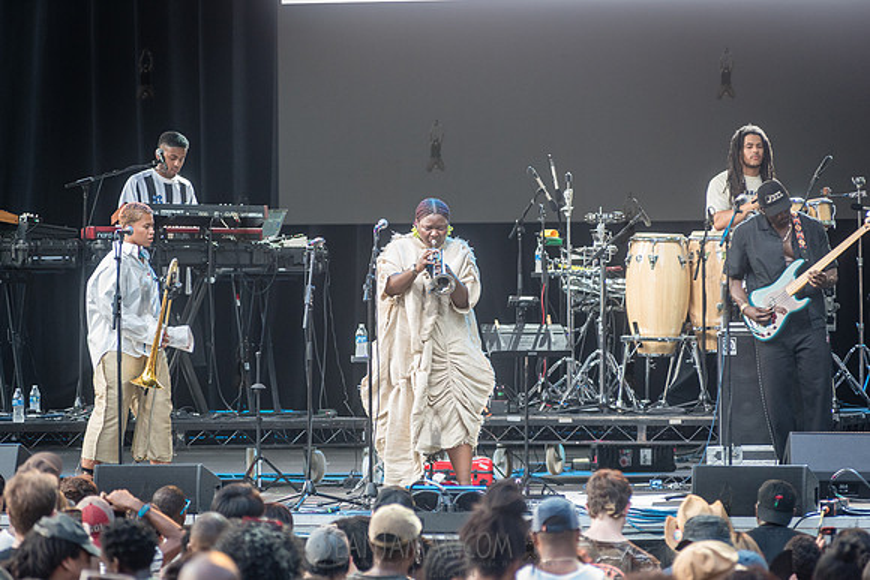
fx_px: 4834
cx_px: 435
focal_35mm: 200
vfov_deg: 6.9
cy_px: 290
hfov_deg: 10.3
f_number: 4
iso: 1250
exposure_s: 1/250
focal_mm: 200
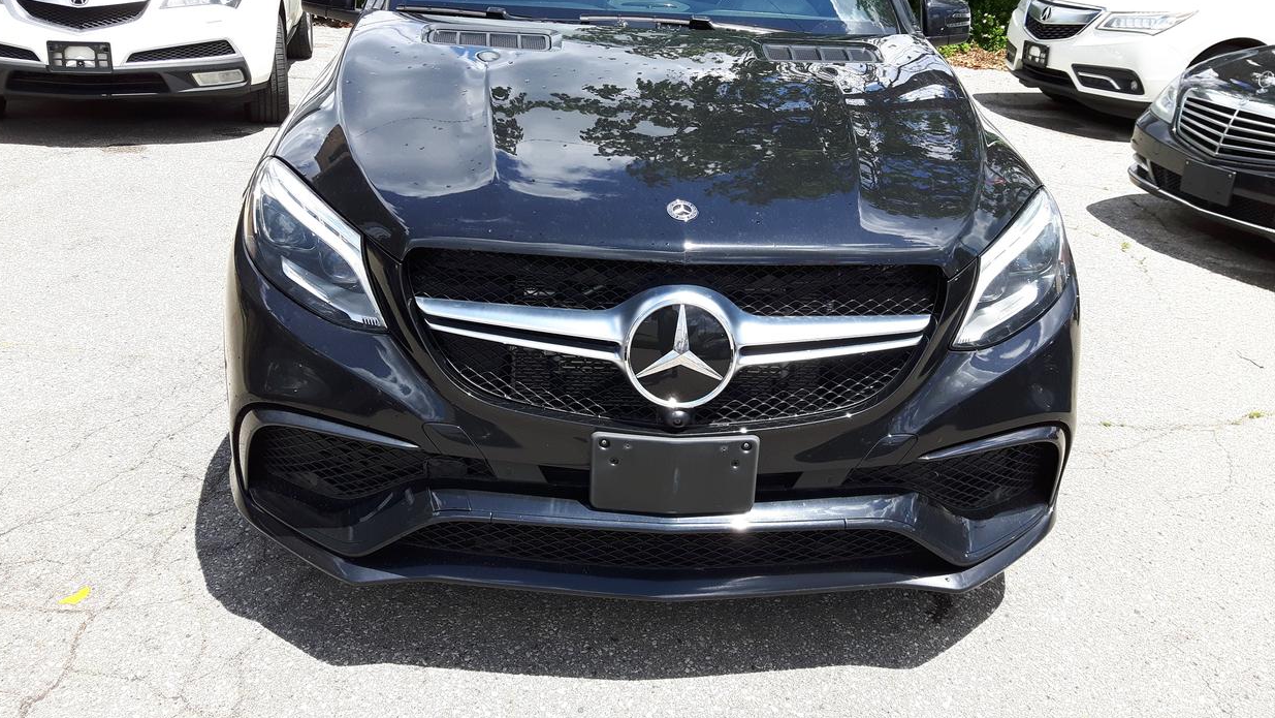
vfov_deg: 33.5
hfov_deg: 56.6
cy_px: 259
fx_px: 1183
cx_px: 631
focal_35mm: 35
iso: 40
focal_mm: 3.7
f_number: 1.9
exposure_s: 1/595
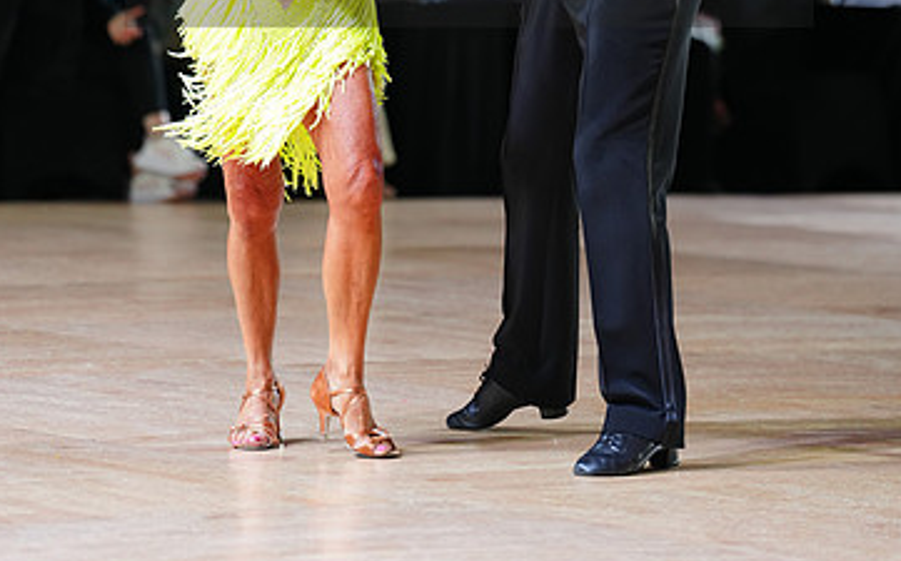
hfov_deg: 9.6
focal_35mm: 218
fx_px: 5349
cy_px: -55
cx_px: 470
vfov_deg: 6.0
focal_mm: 133
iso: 1000
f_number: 2.8
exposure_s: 1/400
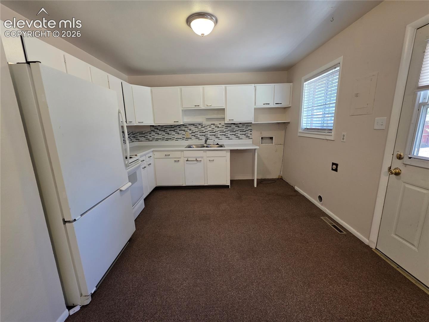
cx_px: 214
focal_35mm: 13
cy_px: 161
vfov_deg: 89.9
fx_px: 161
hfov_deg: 106.2
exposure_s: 1/120
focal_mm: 2.2
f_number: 1.9
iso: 200
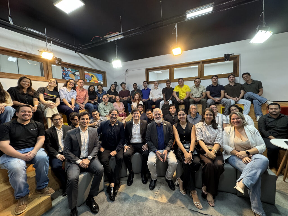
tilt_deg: -5.2
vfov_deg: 85.7
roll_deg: +2.0
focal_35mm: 14
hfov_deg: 102.1
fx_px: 116
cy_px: 108
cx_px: 144
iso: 200
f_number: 2.2
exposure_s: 1/60
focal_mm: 2.22
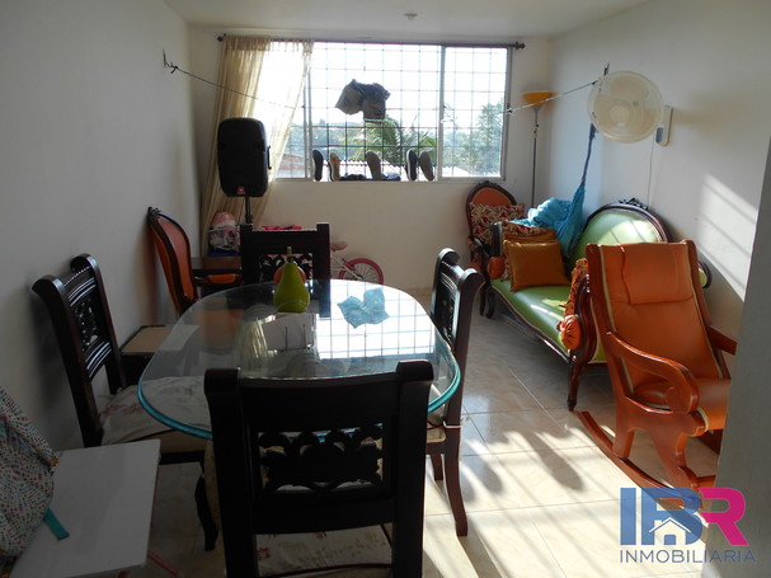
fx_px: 579
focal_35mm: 26
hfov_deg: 67.3
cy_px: 289
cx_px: 386
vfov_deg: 53.0
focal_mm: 4.6
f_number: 3.2
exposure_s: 1/250
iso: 80
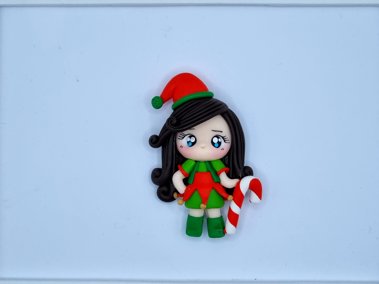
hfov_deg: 67.3
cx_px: 190
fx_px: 285
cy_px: 142
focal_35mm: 26
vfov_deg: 53.1
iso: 50
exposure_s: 1/822
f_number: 1.8
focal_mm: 5.4
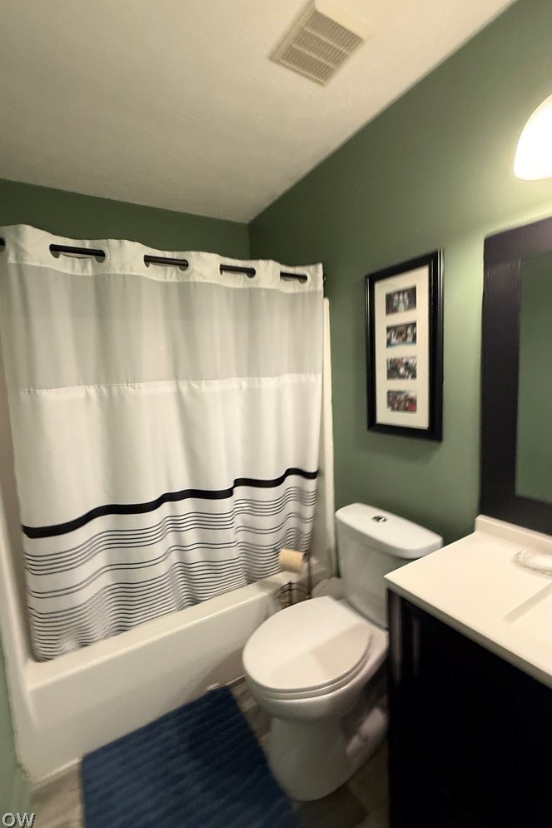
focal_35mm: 15
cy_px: 411
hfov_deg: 77.0
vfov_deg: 100.4
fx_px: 345
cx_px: 240
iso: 320
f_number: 2.2
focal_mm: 2.22
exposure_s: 1/60
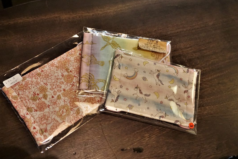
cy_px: 77
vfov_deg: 36.0
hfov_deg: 51.8
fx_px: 245
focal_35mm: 37
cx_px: 107
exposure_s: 1/60
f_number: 4
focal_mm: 22
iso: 2500
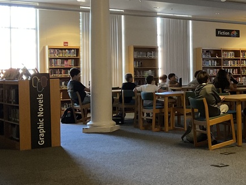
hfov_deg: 26.2
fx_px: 491
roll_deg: +0.1
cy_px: 69
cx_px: 264
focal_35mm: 69
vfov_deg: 21.3
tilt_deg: -0.1
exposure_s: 1/30
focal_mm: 3
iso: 320
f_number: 1.8
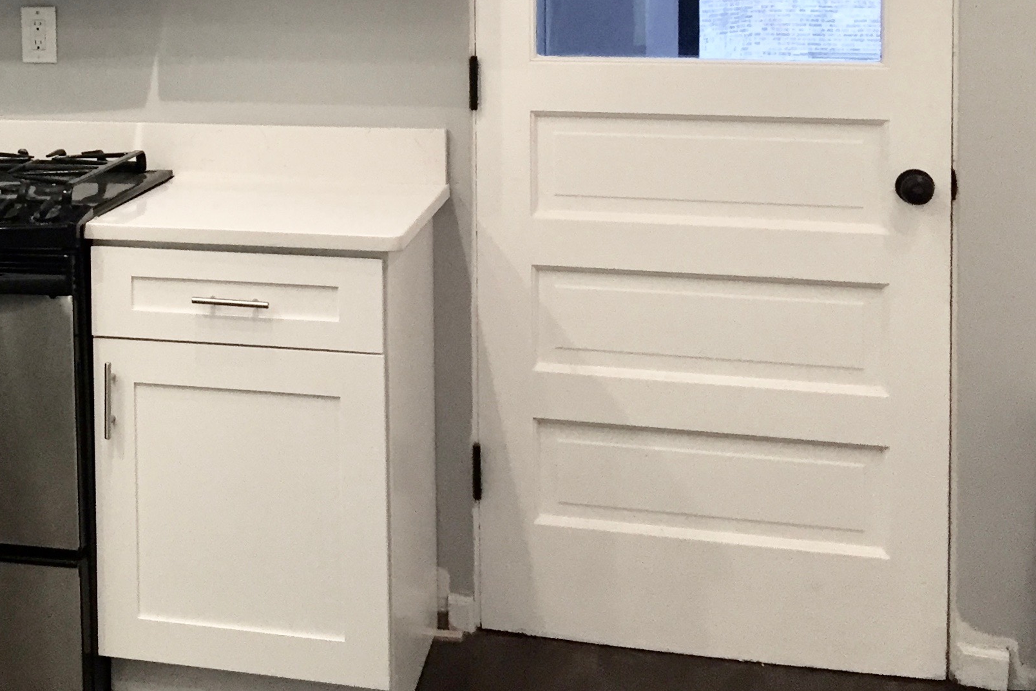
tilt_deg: -2.4
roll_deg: -1.6
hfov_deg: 31.7
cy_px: -7
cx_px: 89
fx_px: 1727
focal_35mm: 60
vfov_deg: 21.8
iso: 40
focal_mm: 4.15
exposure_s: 1/30
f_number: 2.2
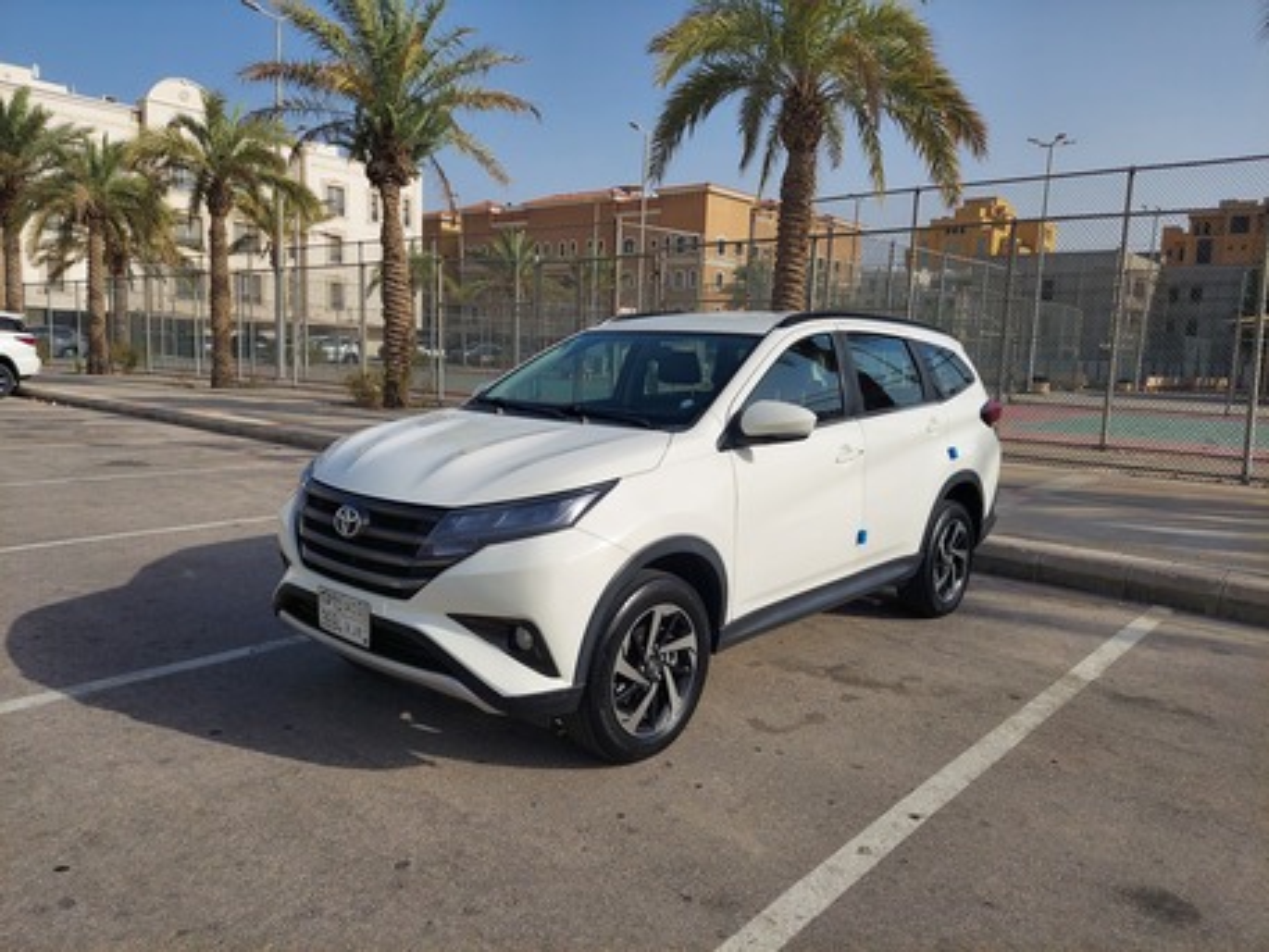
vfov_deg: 56.8
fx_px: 880
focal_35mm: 24
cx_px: 634
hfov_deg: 71.6
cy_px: 476
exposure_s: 1/2661
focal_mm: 5.23
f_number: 1.8
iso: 40
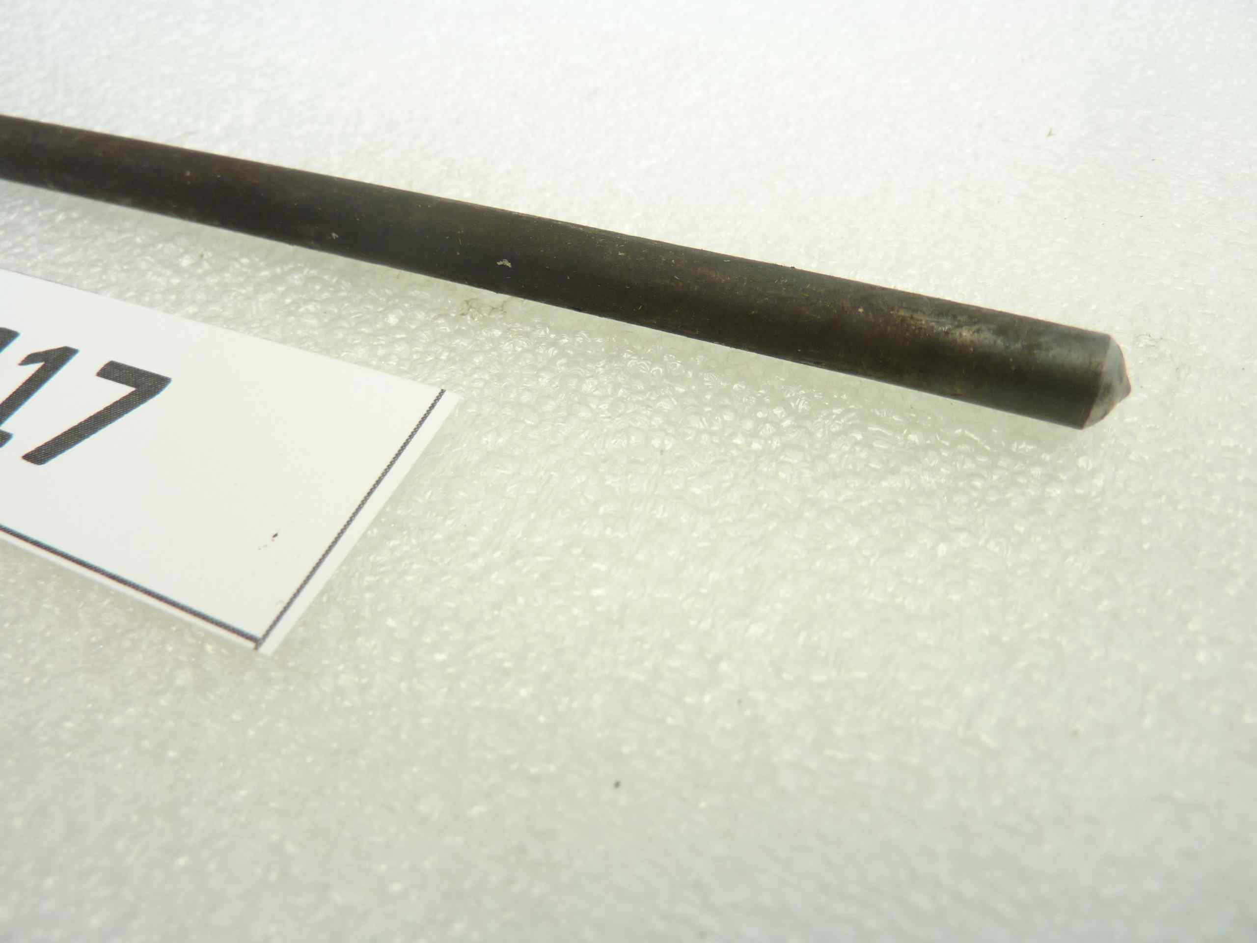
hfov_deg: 69.4
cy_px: 472
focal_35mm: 25
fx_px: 908
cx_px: 628
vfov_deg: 54.9
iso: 80
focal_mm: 4.1
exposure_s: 1/15
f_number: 3.3
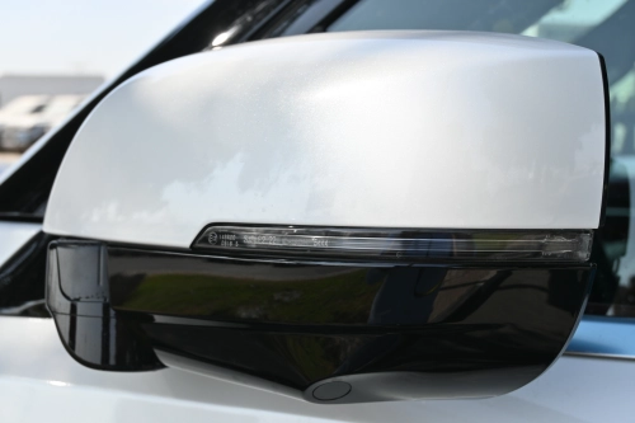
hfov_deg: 43.0
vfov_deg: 29.4
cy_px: 212
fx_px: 807
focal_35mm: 46
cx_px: 318
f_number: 6.3
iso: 100
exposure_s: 1/320
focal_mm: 30.5
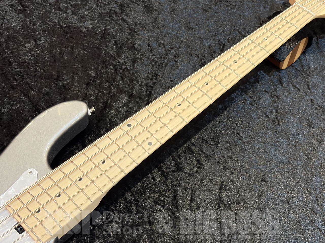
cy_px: 122
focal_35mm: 52
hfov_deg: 36.8
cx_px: 162
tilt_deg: -50.2
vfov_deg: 28.0
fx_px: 488
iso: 100
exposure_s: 1/40
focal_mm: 5.96
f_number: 1.6
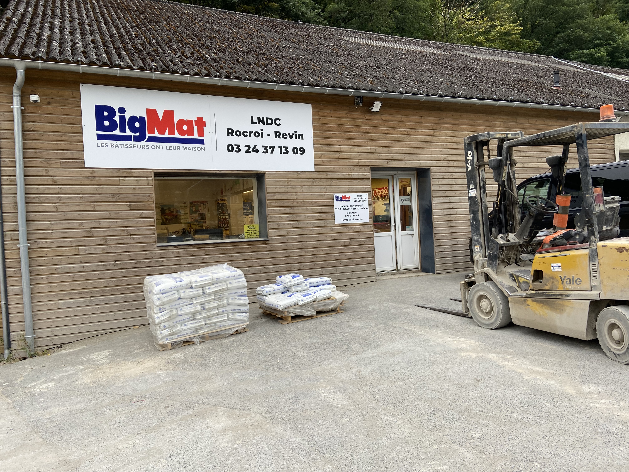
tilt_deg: -1.2
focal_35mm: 26
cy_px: 236
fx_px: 472
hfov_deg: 67.3
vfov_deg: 53.1
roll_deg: +3.0
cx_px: 314
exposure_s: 1/122
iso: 64
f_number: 1.8
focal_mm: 4.25
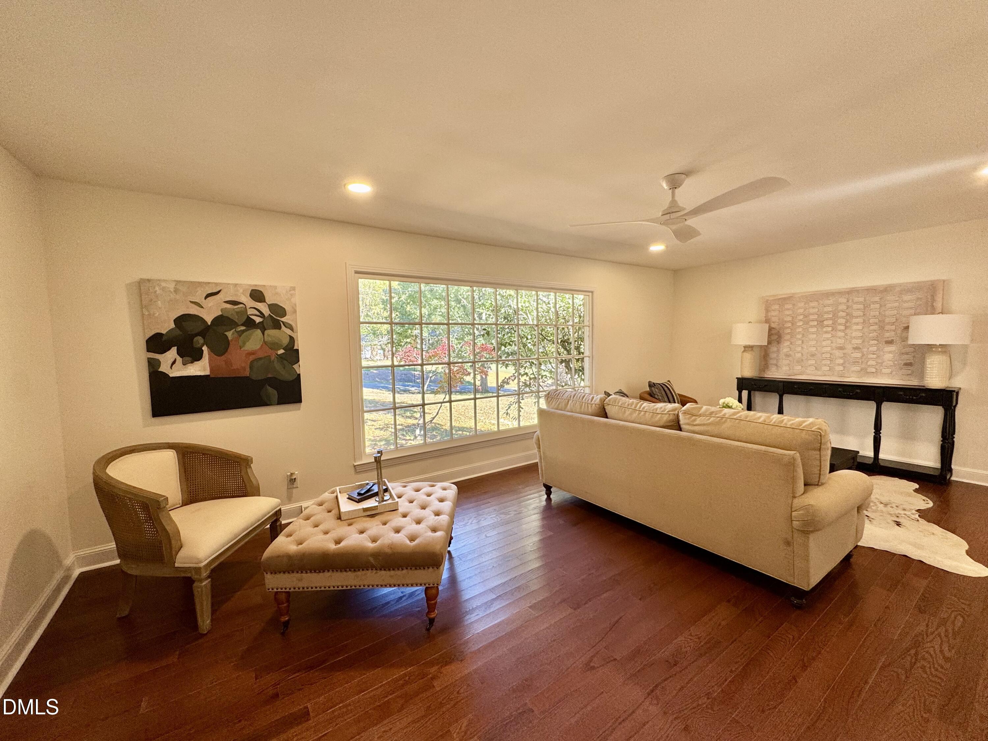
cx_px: 494
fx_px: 400
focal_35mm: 14
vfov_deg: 85.7
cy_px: 370
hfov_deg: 102.1
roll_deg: +1.0
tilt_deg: -5.0
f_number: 2.2
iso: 80
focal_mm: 2.22
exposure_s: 1/99
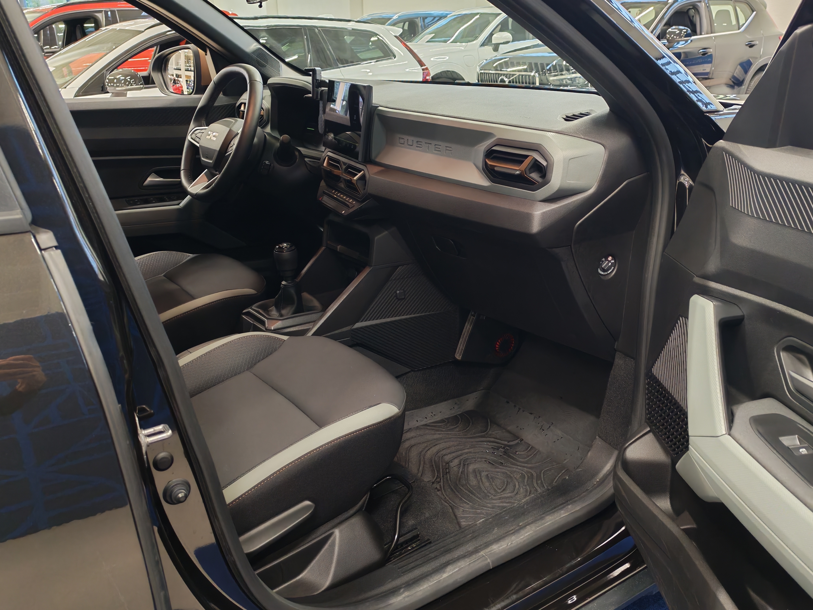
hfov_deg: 56.8
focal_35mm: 32
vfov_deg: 44.2
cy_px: 305
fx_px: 752
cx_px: 406
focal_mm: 6.12
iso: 800
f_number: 1.9
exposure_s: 1/50
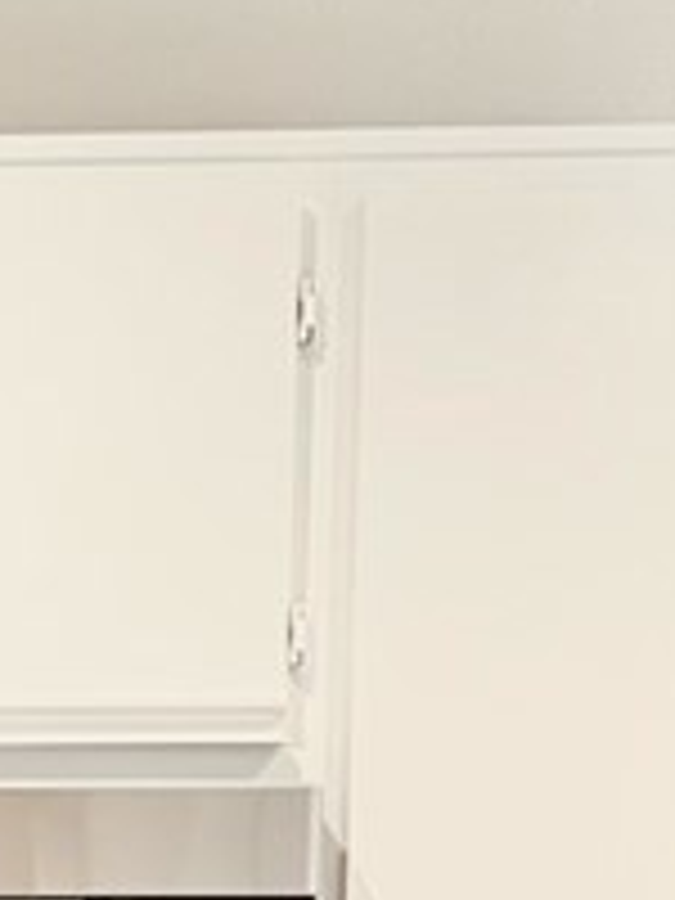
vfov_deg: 13.3
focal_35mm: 133
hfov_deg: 10.7
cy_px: 1631
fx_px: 3458
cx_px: -376
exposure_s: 1/60
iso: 160
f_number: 1.6
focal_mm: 5.1
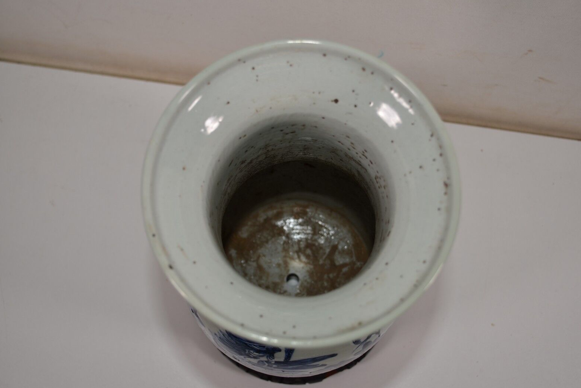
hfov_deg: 40.3
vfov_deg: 27.5
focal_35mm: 49
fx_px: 791
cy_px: 194
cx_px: 295
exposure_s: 1/250
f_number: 4.8
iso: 100
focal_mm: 32
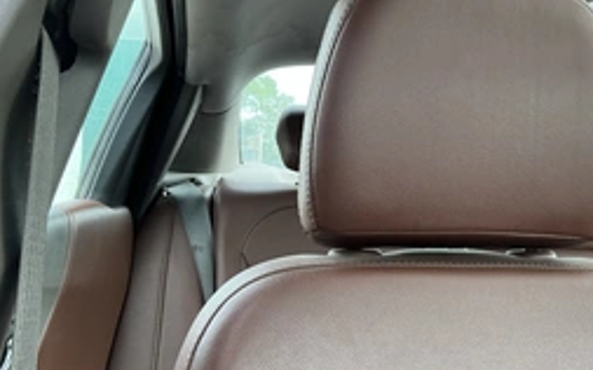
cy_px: 229
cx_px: 431
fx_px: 759
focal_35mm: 47
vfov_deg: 27.3
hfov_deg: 41.6
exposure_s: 1/122
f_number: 1.8
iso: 32
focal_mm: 3
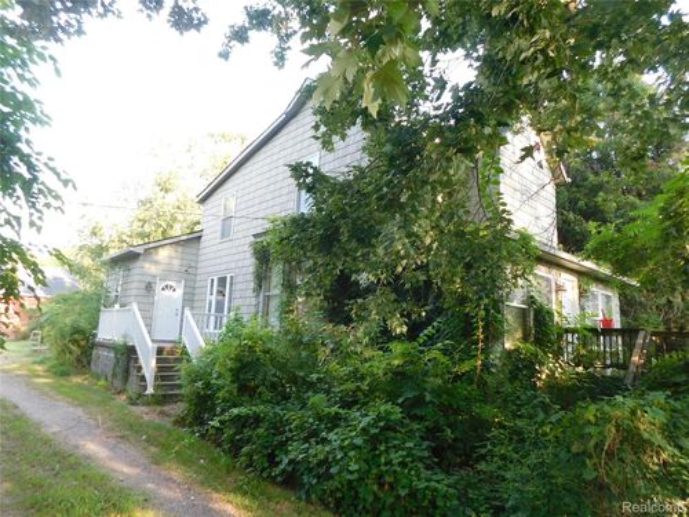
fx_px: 458
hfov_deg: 73.9
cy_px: 258
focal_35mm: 23
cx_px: 344
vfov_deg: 58.9
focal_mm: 4
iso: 125
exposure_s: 1/80
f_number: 3
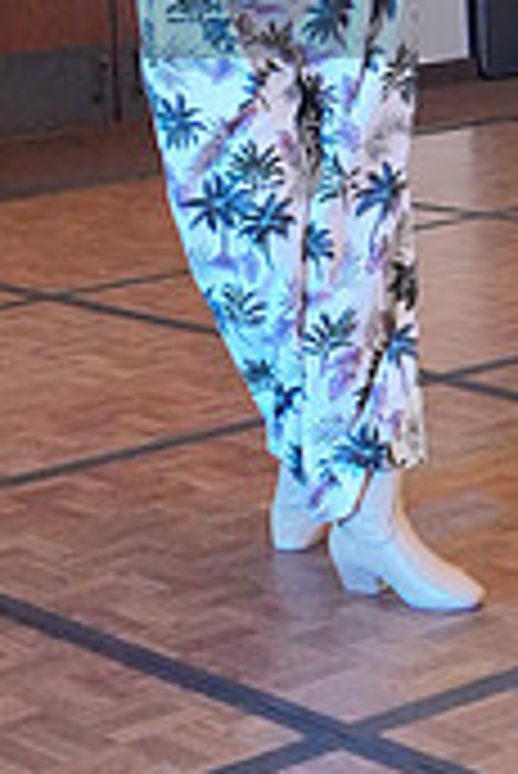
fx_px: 2692
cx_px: 430
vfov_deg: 15.9
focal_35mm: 125
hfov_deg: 10.9
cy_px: -90
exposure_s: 1/400
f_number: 4
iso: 12800
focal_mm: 25
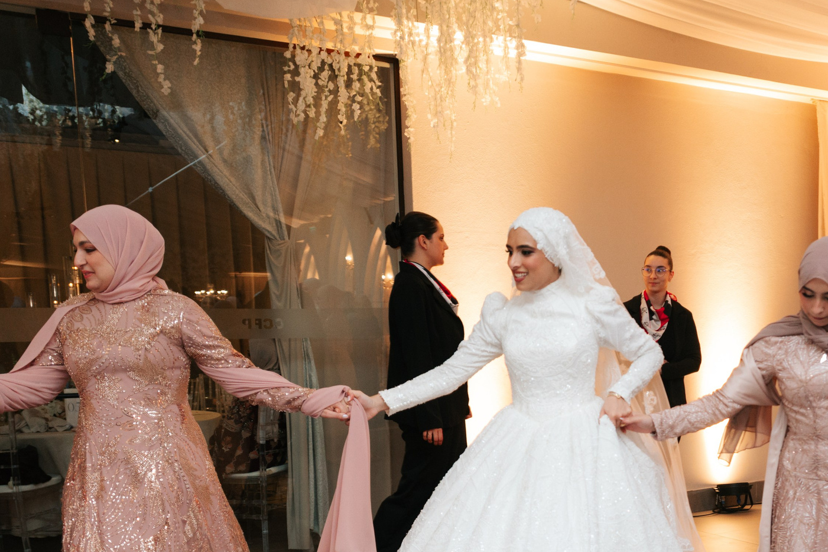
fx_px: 1035
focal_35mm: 45
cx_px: 608
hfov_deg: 42.4
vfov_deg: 29.0
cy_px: 465
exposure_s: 1/200
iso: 1250
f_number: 2.8
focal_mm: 24
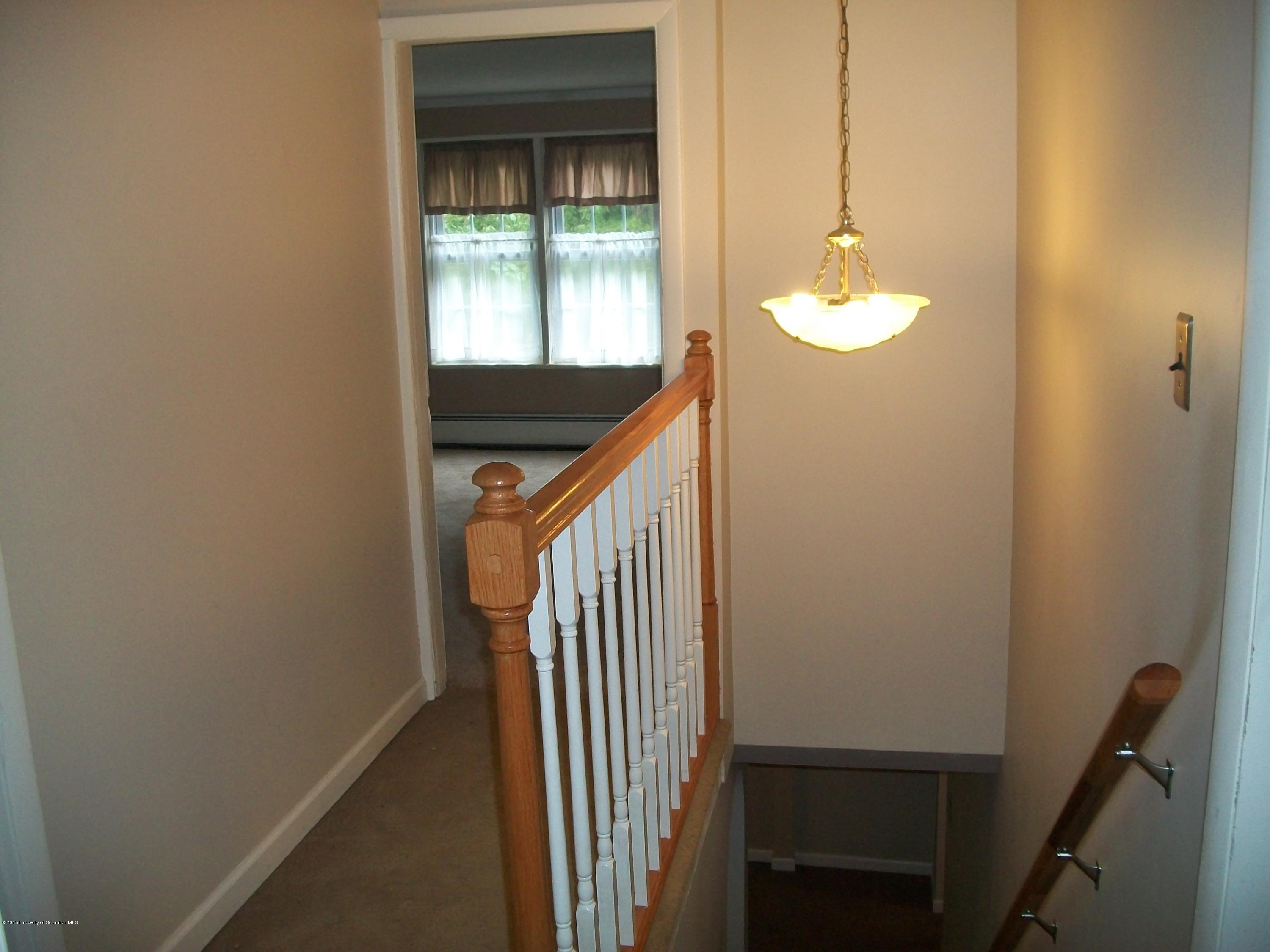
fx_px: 1174
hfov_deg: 56.8
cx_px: 635
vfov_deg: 44.2
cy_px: 476
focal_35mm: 32
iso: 160
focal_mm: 5.7
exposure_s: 1/30
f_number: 2.9
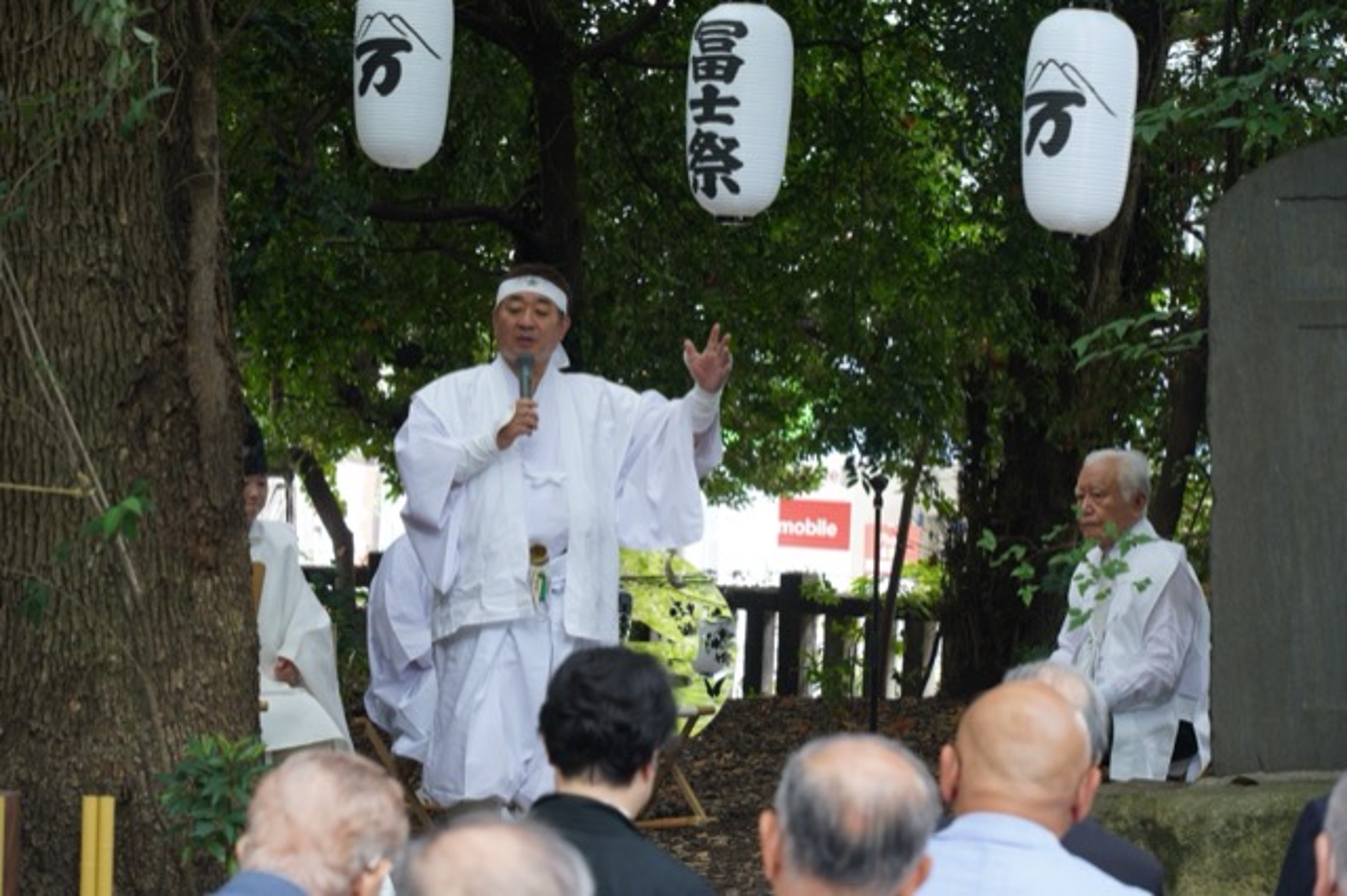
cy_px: 448
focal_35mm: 89
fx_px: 3328
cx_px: 674
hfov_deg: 22.9
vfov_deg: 15.3
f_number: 6.3
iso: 1250
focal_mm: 89
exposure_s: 1/100
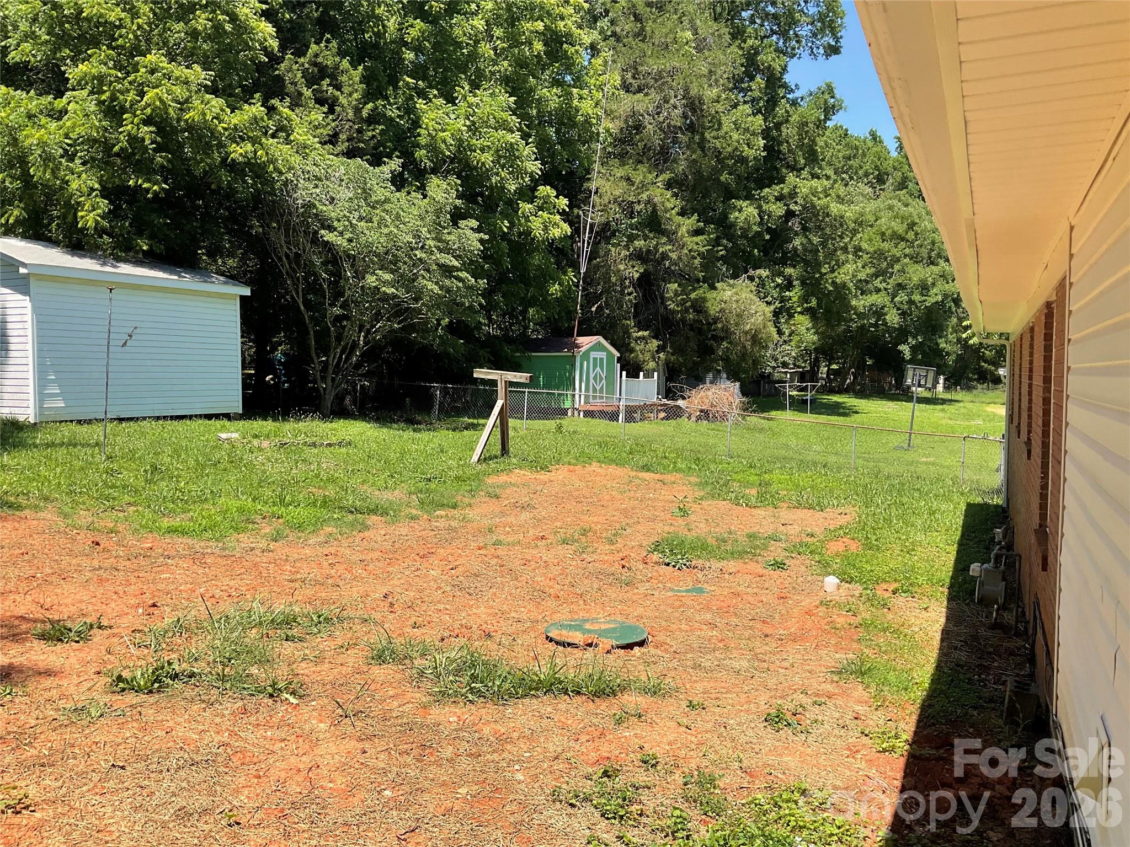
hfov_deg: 61.7
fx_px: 947
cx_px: 565
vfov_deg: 48.2
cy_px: 424
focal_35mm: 29
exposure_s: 1/978
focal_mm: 3
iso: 16
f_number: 1.8
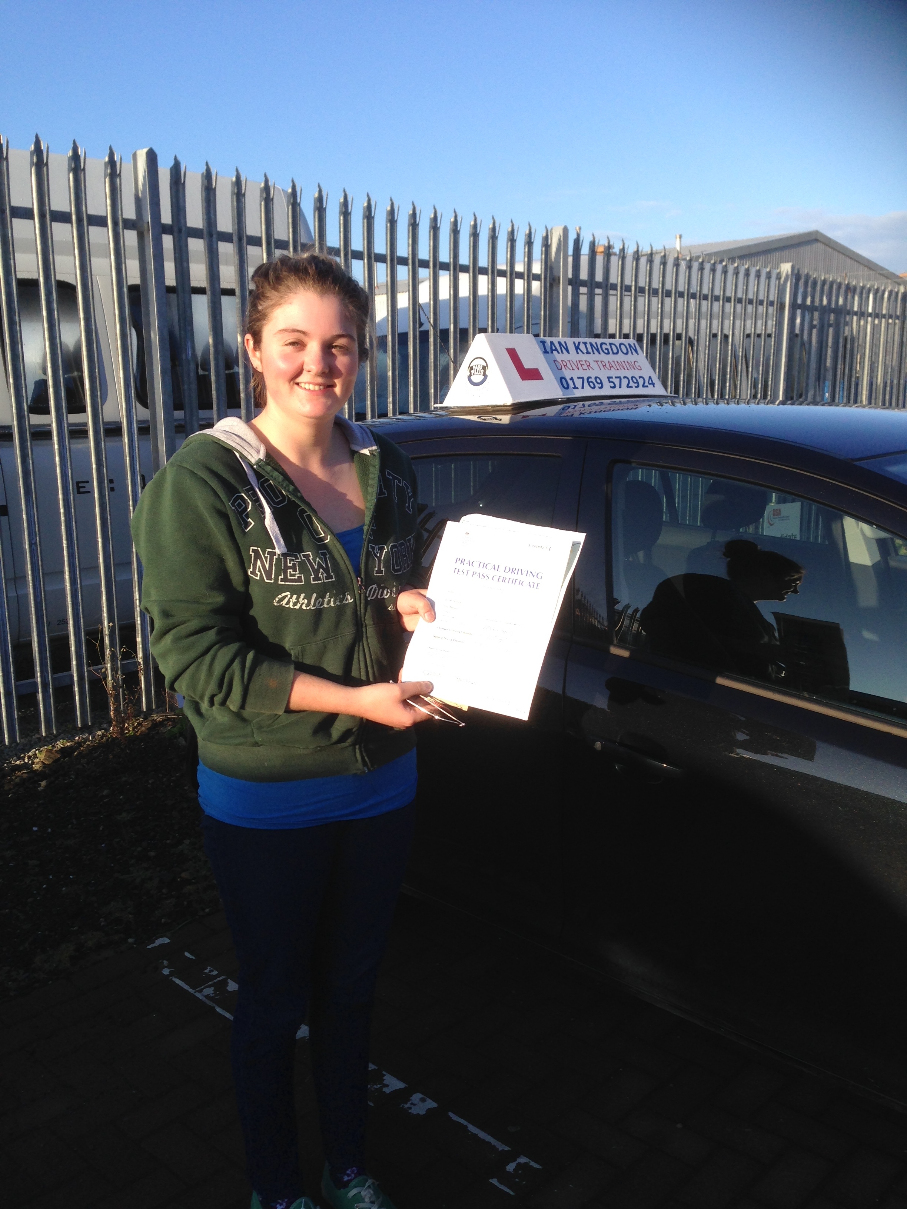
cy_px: 604
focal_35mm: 33
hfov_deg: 42.9
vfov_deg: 55.4
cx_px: 454
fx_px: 1153
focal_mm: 4.12
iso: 50
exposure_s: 1/874
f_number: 2.4
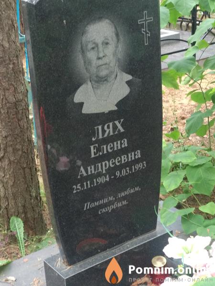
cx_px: 108
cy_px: 143
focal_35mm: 52
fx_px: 431
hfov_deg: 28.0
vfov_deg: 36.8
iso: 500
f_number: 2.6
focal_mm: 5.99
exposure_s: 1/60
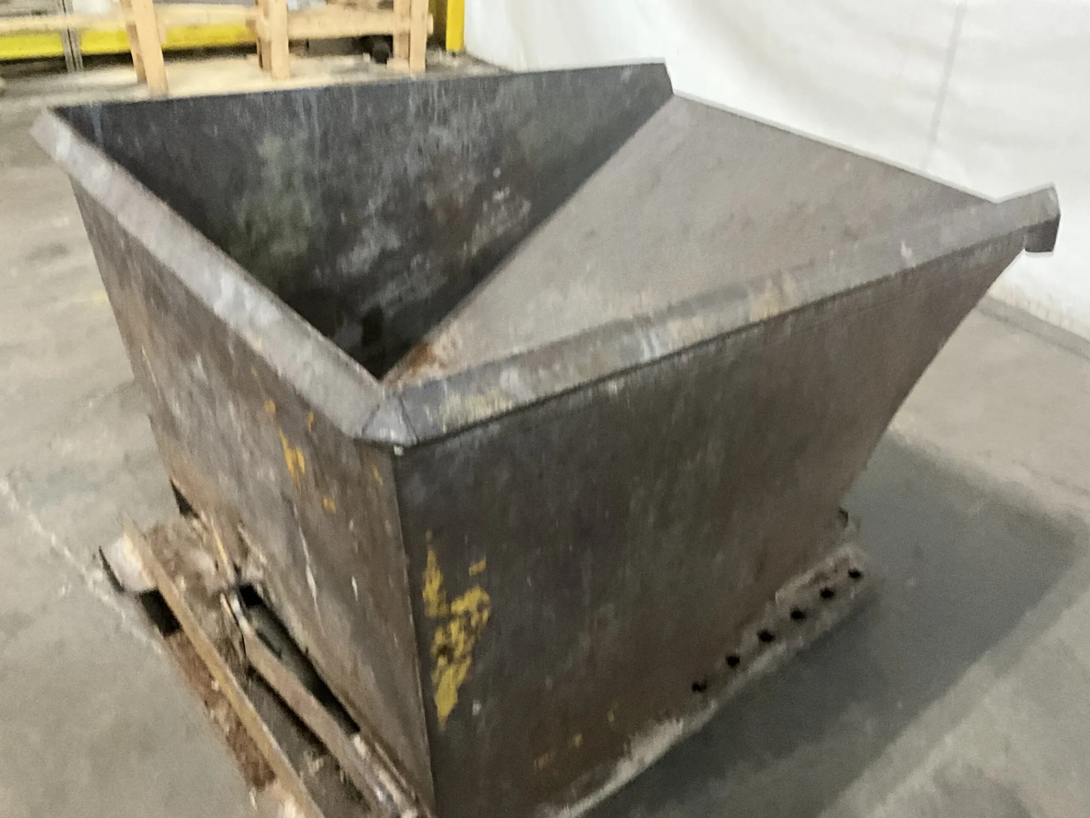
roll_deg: -4.6
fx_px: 913
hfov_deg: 61.7
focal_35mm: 29
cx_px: 545
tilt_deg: -28.6
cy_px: 409
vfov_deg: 48.2
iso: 500
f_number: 1.8
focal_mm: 3
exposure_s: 1/30
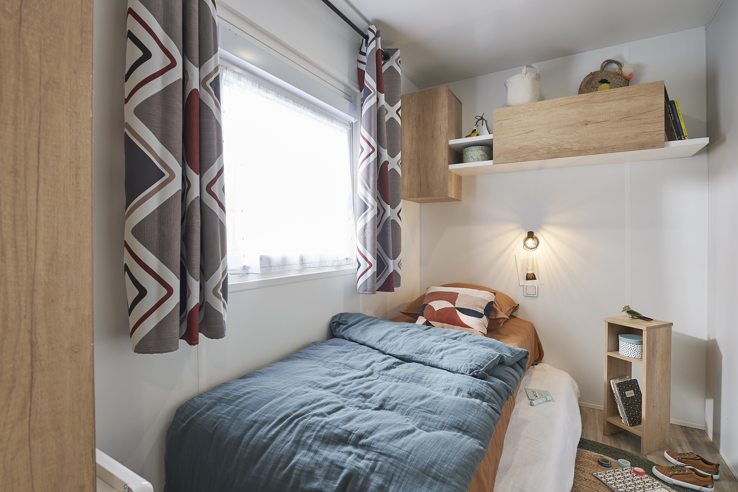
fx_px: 369
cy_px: 246
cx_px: 369
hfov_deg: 90.0
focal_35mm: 18
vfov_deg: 67.4
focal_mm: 18
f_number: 5.6
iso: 100
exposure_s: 1/5
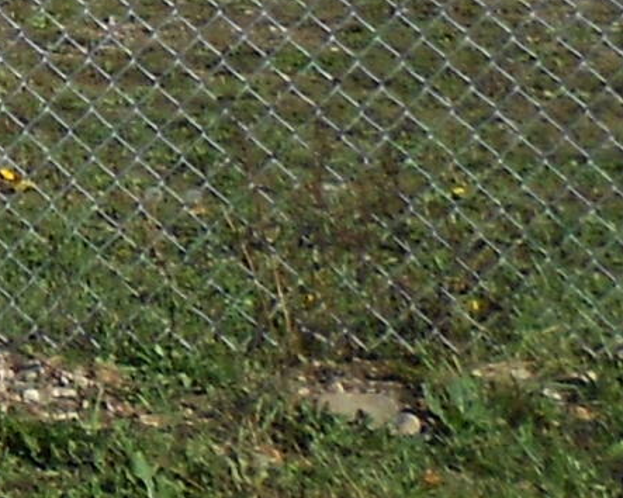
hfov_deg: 8.5
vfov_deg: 8.4
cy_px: -595
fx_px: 3170
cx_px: -1485
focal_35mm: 172
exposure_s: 1/1500
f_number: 3.2
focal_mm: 4.6
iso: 80
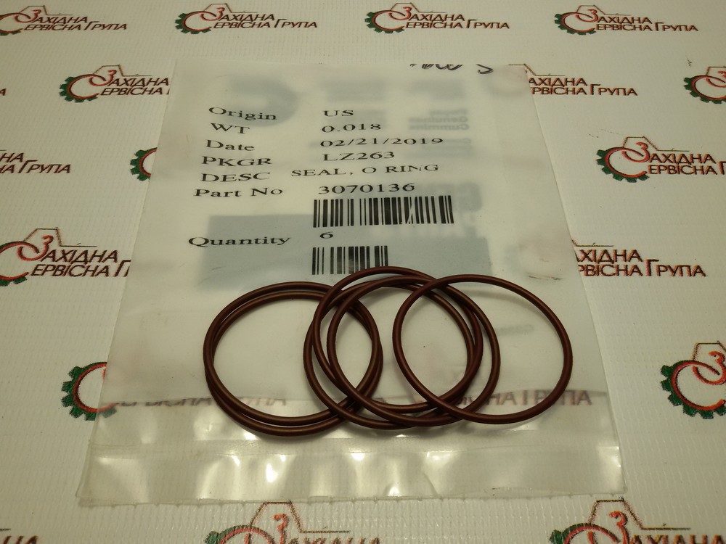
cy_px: 272
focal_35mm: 31
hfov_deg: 58.4
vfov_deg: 45.4
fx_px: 650
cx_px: 363
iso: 40
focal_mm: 2.93
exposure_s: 1/101
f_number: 2.4
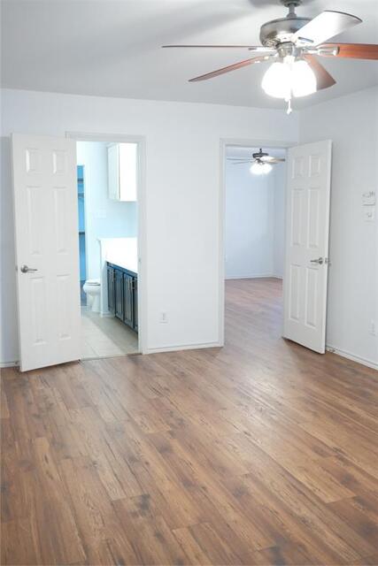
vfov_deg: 54.4
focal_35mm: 35
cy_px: 283
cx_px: 189
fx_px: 551
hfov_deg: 37.9
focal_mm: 23
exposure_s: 1/125
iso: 3200
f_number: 2.8
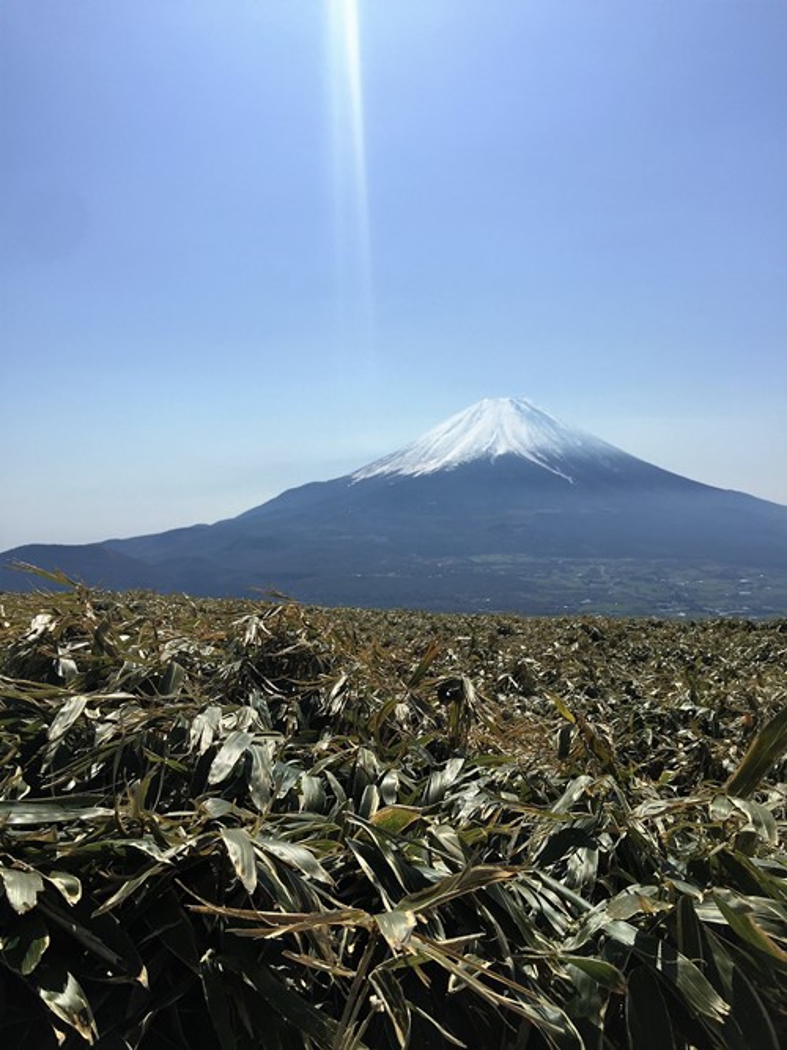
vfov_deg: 61.7
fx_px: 879
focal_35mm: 29
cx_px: 394
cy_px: 525
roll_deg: +2.9
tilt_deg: +1.3
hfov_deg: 48.2
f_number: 2.2
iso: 32
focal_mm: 4.15
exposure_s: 1/4405
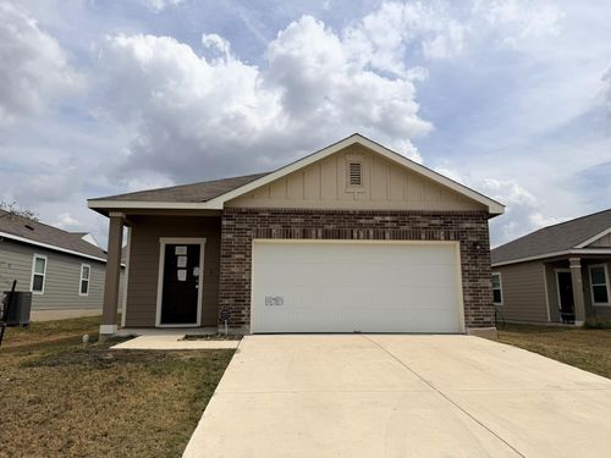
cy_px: 229
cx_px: 306
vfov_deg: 56.8
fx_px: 424
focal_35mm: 24
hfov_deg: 71.6
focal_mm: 6.76
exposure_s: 1/11905
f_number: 1.78
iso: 80
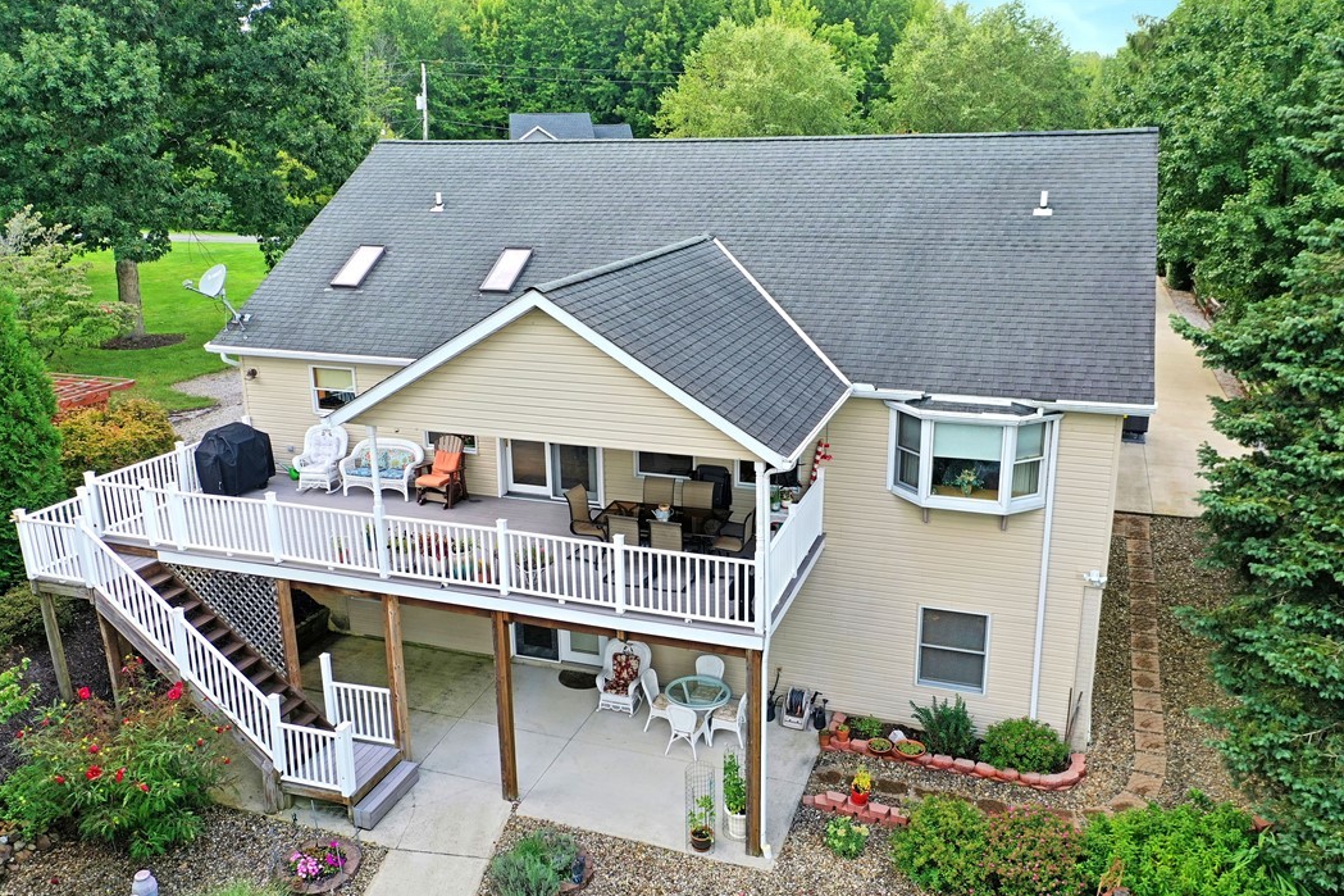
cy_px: 459
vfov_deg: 44.9
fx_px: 1082
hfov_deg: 63.7
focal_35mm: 29
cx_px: 651
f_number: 3.5
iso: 100
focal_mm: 10.26
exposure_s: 1/50
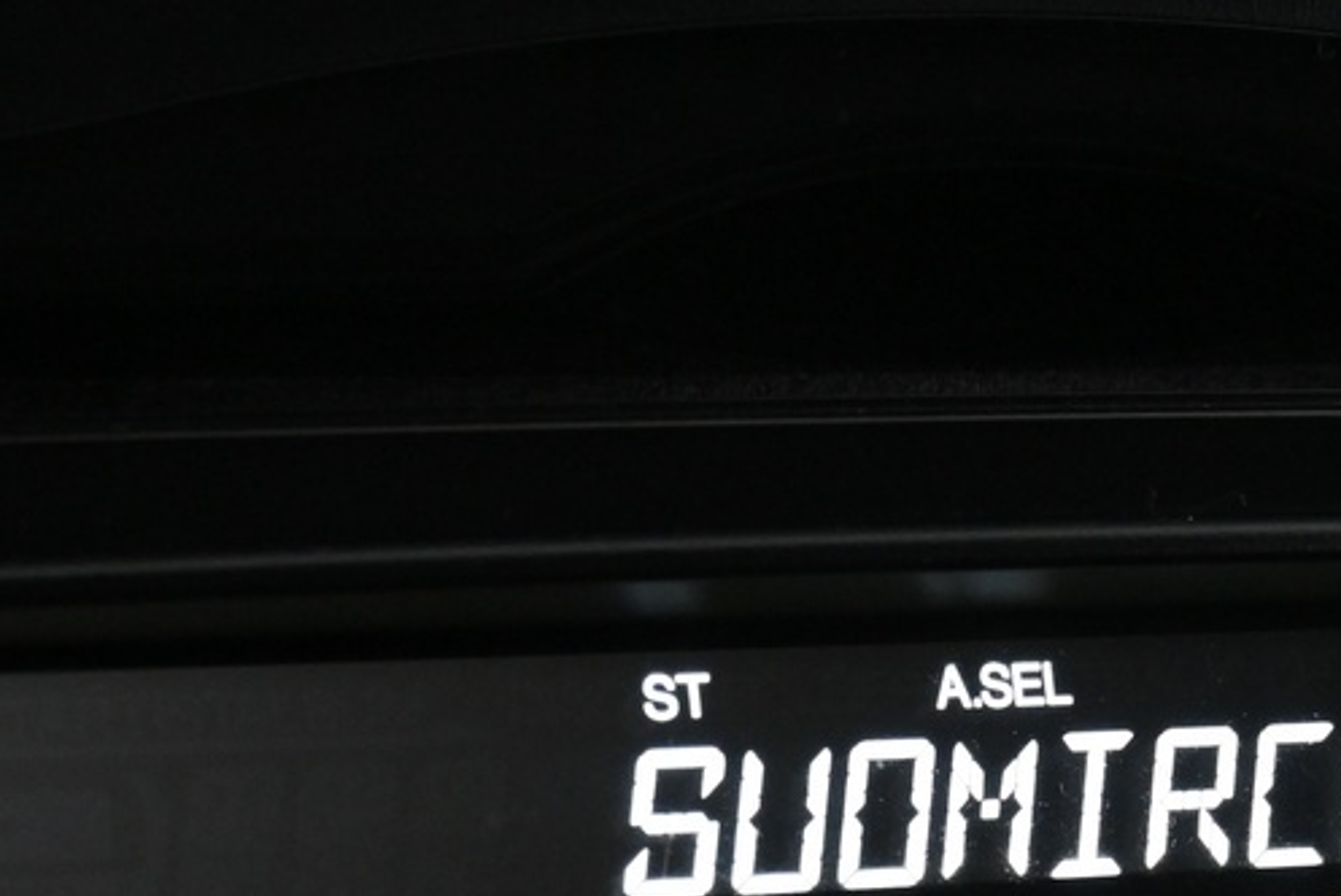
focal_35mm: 127
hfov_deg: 16.0
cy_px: 1452
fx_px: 4733
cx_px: 1036
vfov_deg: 10.4
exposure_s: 1/40
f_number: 4.5
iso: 2000
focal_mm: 26
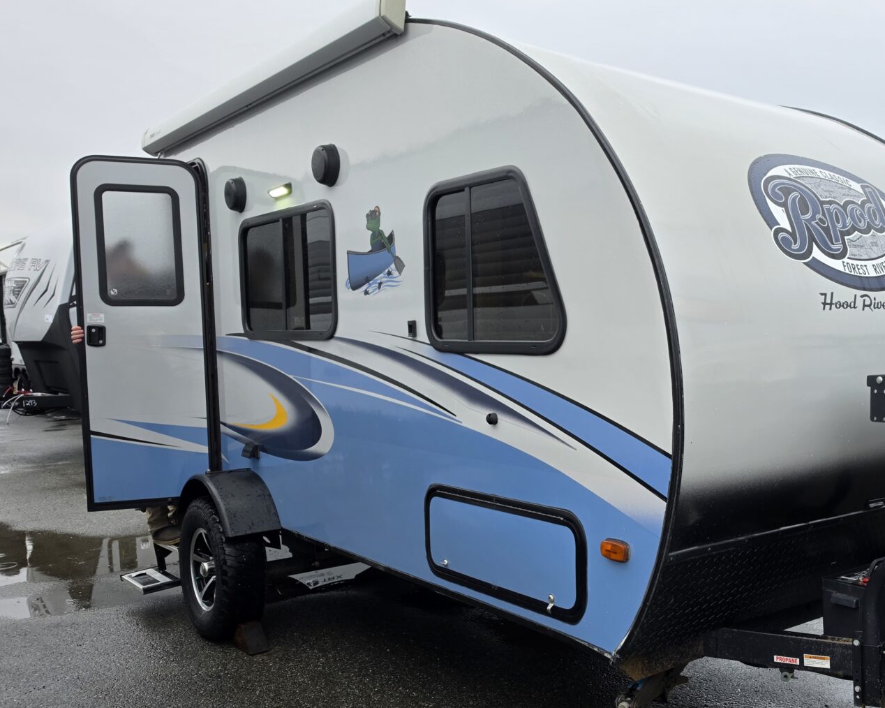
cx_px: 602
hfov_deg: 51.7
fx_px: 890
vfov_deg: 43.2
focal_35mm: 34
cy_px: 411
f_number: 1.4
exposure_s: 1/180
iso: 50
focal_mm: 6.5
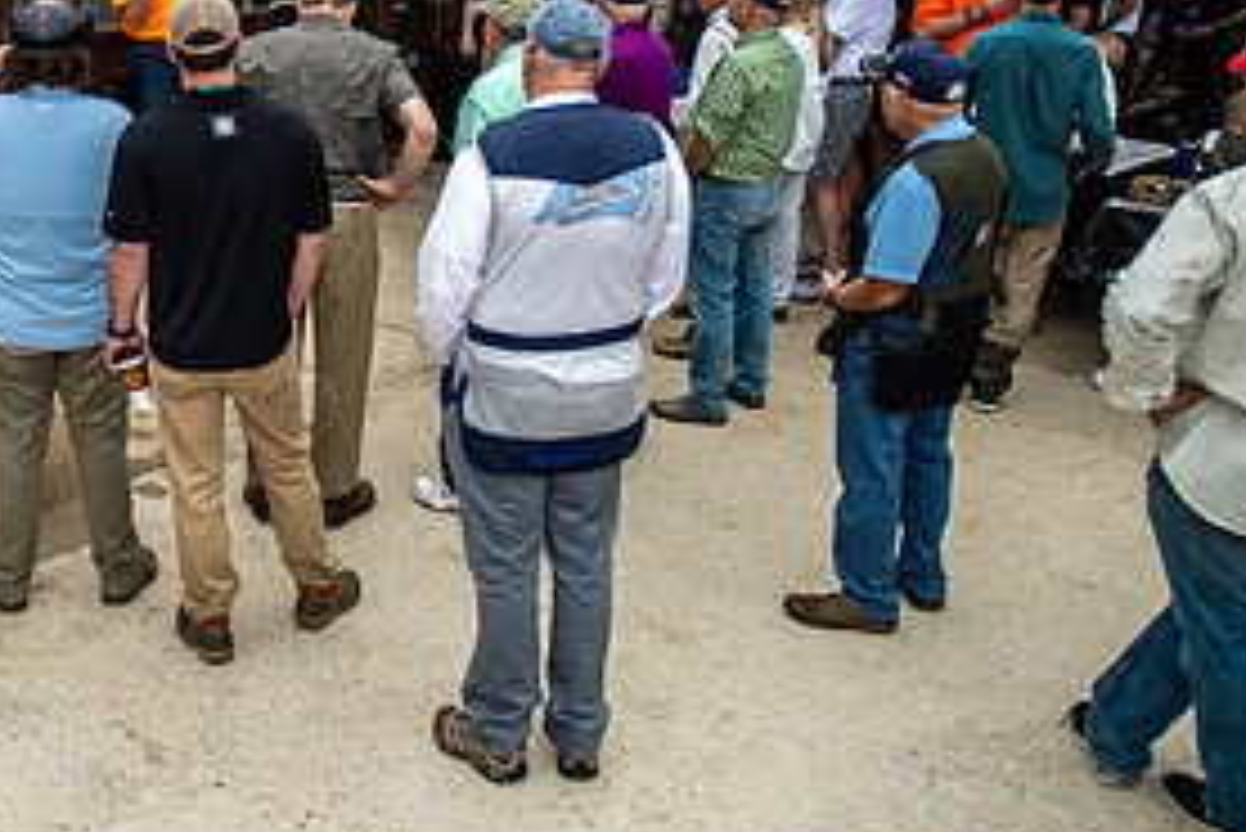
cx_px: 207
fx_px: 1593
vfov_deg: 28.9
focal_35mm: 46
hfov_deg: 40.5
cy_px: 216
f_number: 2.8
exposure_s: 1/5000
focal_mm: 22
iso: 400
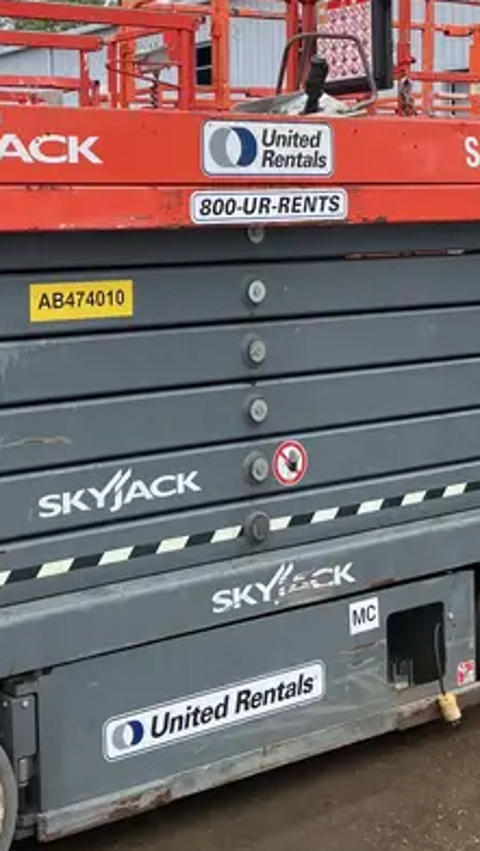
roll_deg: +1.2
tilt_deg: -1.6
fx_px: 1288
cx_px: 109
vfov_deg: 36.3
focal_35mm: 57
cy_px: 290
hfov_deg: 20.9
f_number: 1.8
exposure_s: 1/714
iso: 32
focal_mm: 3.99
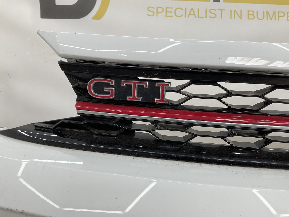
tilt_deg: -11.3
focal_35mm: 29
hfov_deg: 61.7
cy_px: 108
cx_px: 144
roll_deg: -2.4
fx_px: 242
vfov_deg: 48.2
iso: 16
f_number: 1.8
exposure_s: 1/125
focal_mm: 3
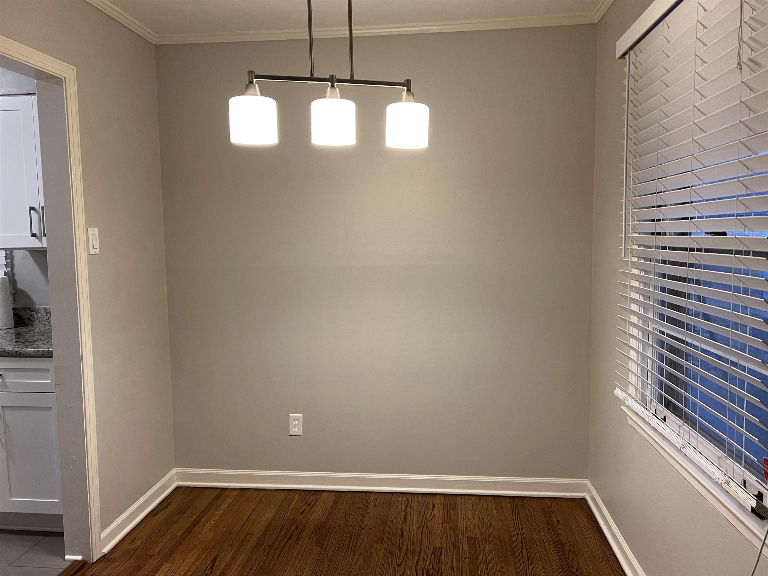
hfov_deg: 67.3
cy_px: 288
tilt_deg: -4.5
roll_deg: +1.2
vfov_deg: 53.1
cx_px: 384
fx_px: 577
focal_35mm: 26
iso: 125
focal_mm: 5.7
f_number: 1.5
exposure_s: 1/60
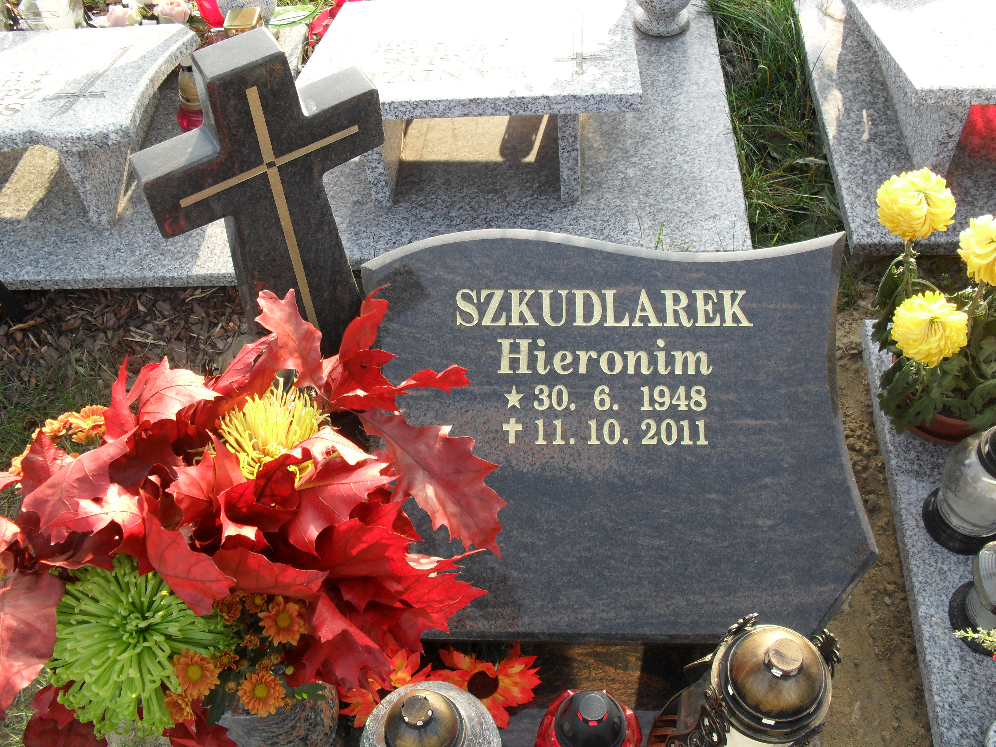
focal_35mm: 35
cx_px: 498
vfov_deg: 40.7
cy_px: 374
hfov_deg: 52.6
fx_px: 1007
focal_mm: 6.3
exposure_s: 1/180
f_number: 3.2
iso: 100
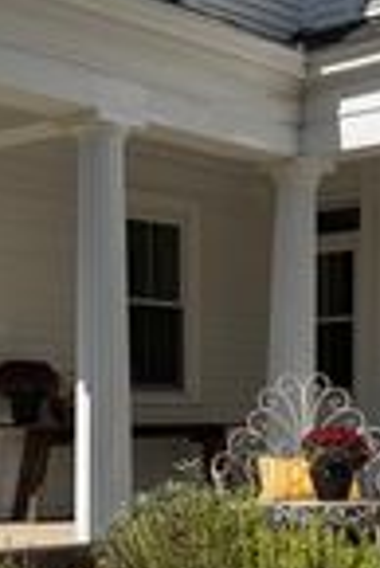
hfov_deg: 15.9
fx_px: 1358
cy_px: 452
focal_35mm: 86
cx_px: 212
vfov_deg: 23.3
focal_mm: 6.76
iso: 80
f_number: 1.78
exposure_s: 1/8130
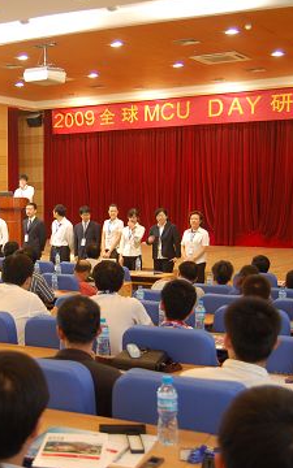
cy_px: 234
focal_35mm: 56
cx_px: 52
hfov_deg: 22.8
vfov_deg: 36.3
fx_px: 715
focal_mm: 24
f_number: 2.8
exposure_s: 1/30
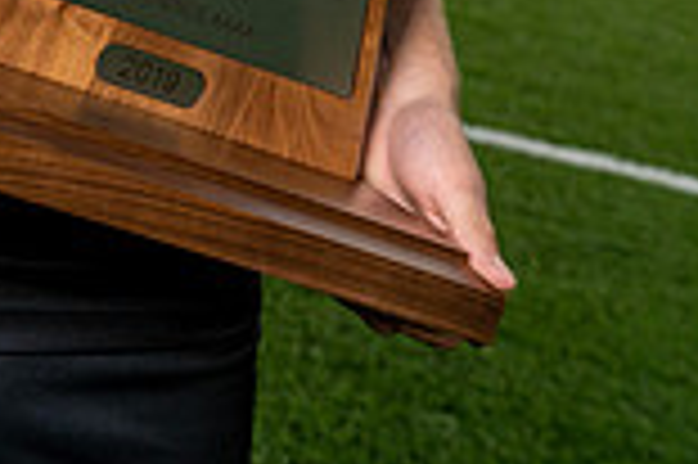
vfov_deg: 8.7
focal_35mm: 148
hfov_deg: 13.7
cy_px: -500
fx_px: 2866
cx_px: 63
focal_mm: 51
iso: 320
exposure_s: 1/250
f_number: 9
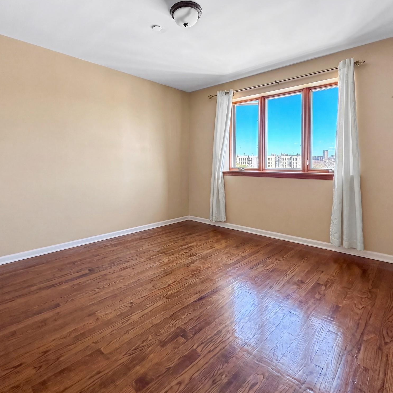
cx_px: 190
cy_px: 195
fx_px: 218
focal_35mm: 17
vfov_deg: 84.0
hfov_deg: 83.9
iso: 320
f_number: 2.2
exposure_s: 1/110
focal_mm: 2.22
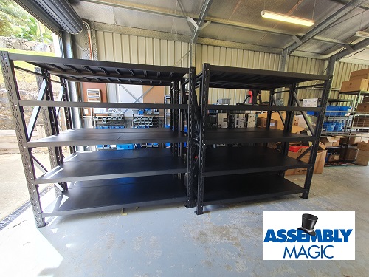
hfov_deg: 106.2
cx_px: 184
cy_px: 138
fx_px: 139
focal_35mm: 13
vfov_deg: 89.9
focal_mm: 1.8
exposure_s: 1/100
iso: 50
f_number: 2.2
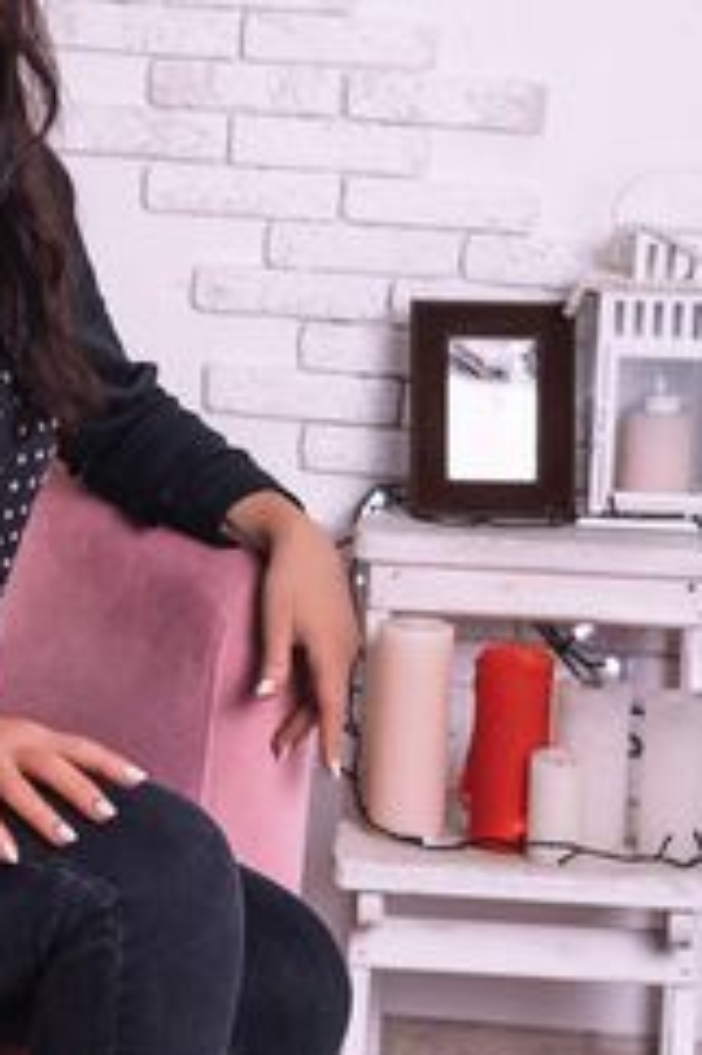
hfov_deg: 10.9
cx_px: -87
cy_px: 538
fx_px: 3632
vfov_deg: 16.5
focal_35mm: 124
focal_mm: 50
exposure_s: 1/160
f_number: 4.5
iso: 64
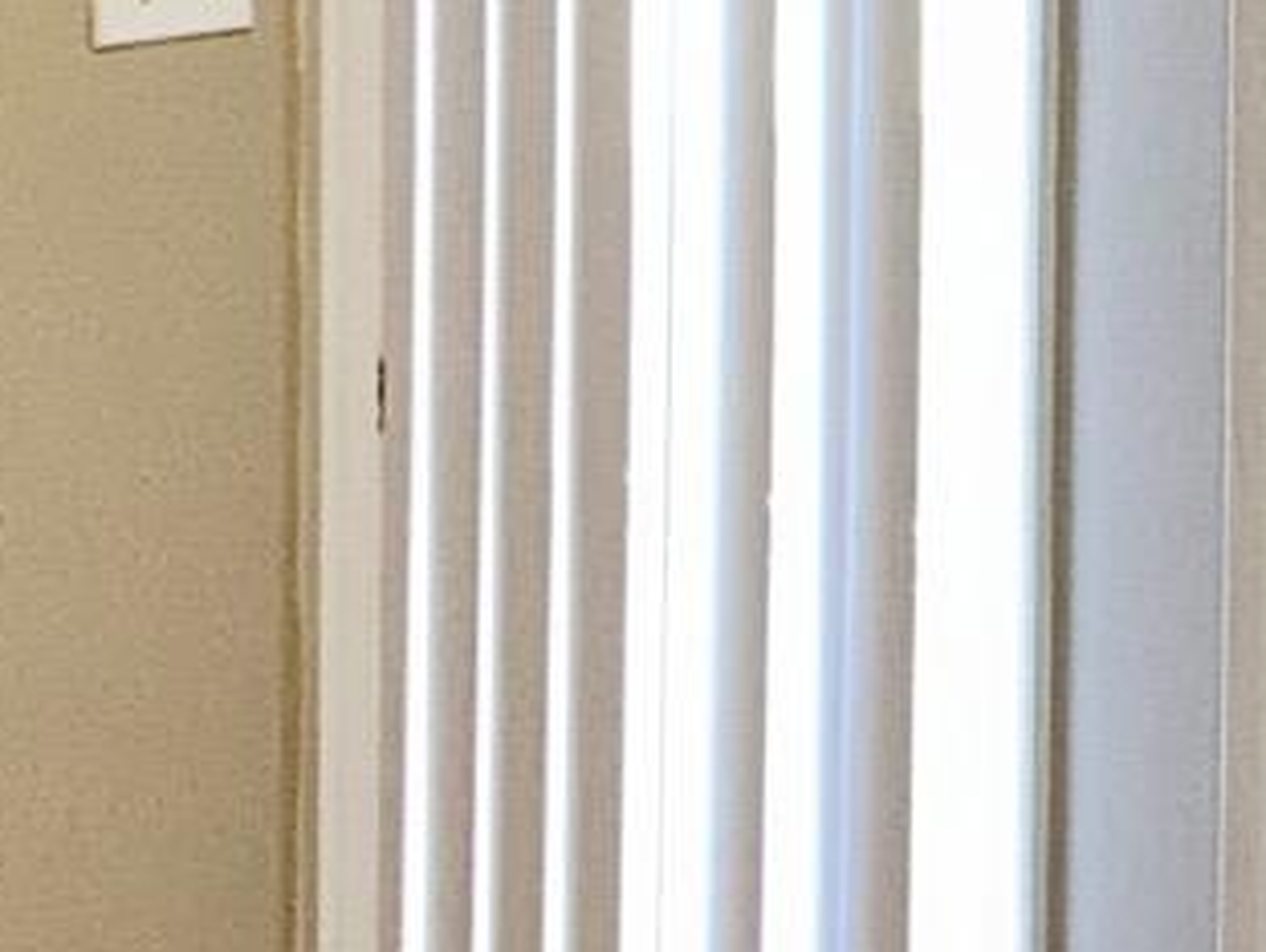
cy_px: -277
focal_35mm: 171
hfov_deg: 11.3
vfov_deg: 8.6
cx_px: 1535
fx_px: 6261
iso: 100
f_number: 1.5
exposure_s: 1/120
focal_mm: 5.7
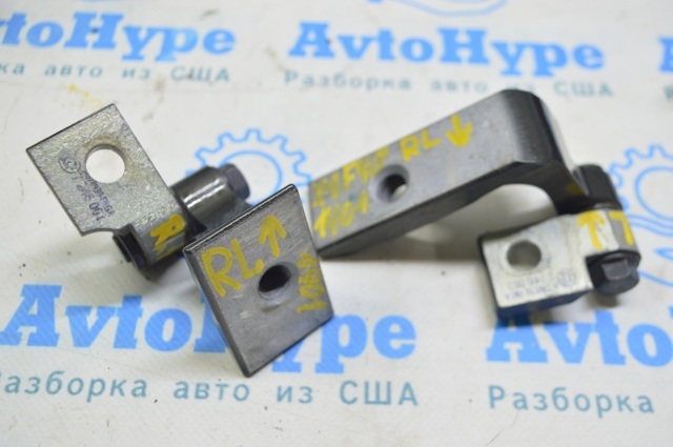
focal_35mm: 39
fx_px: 728
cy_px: 224
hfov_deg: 49.6
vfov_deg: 34.1
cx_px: 336
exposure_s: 1/20
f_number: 5.6
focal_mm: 26
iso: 400
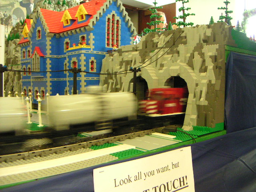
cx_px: 128
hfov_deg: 50.1
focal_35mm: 37
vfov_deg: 38.7
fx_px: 274
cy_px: 96
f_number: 2.8
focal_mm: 4.8
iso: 400
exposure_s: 1/15
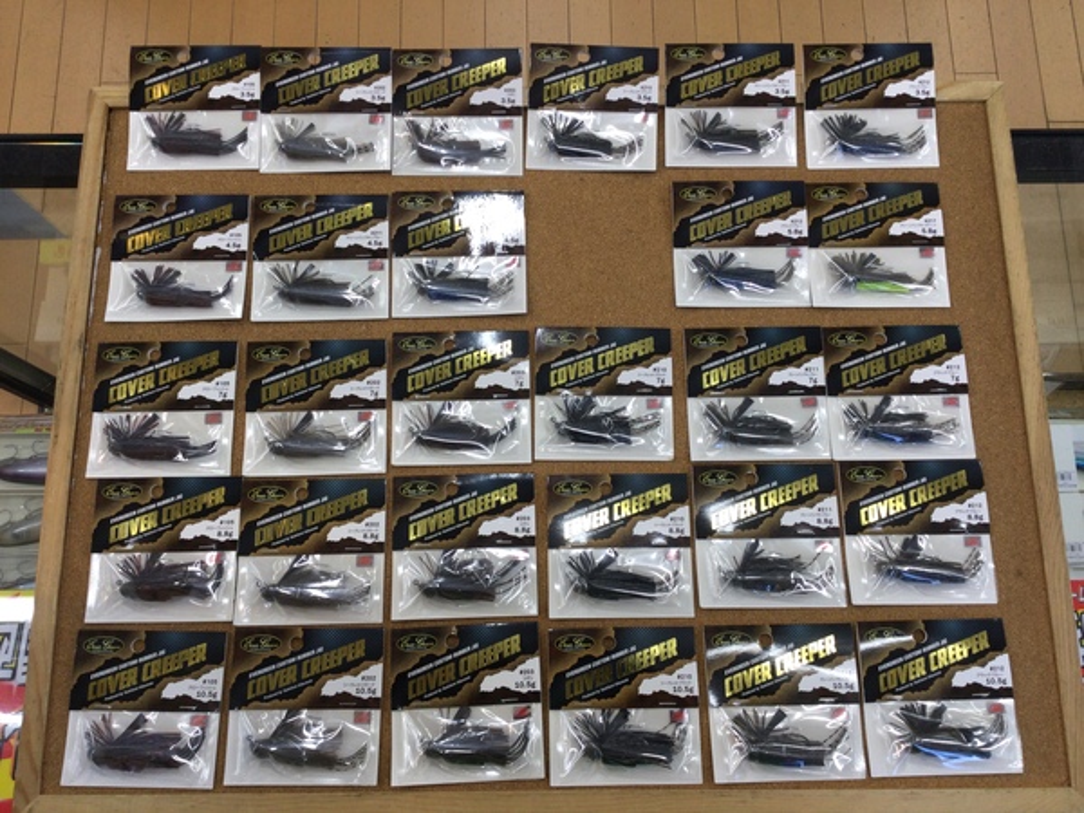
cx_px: 542
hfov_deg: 58.4
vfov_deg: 45.4
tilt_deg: -77.2
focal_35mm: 31
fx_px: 971
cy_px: 406
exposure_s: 1/60
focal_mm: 3.3
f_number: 2.4
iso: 32
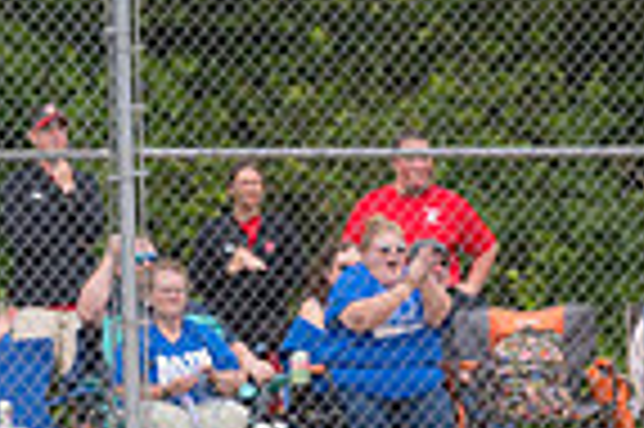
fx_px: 13062
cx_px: 1302
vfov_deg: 1.9
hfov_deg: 2.8
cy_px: 324
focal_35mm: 731
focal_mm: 120
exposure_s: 1/1600
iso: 320
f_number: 5.6
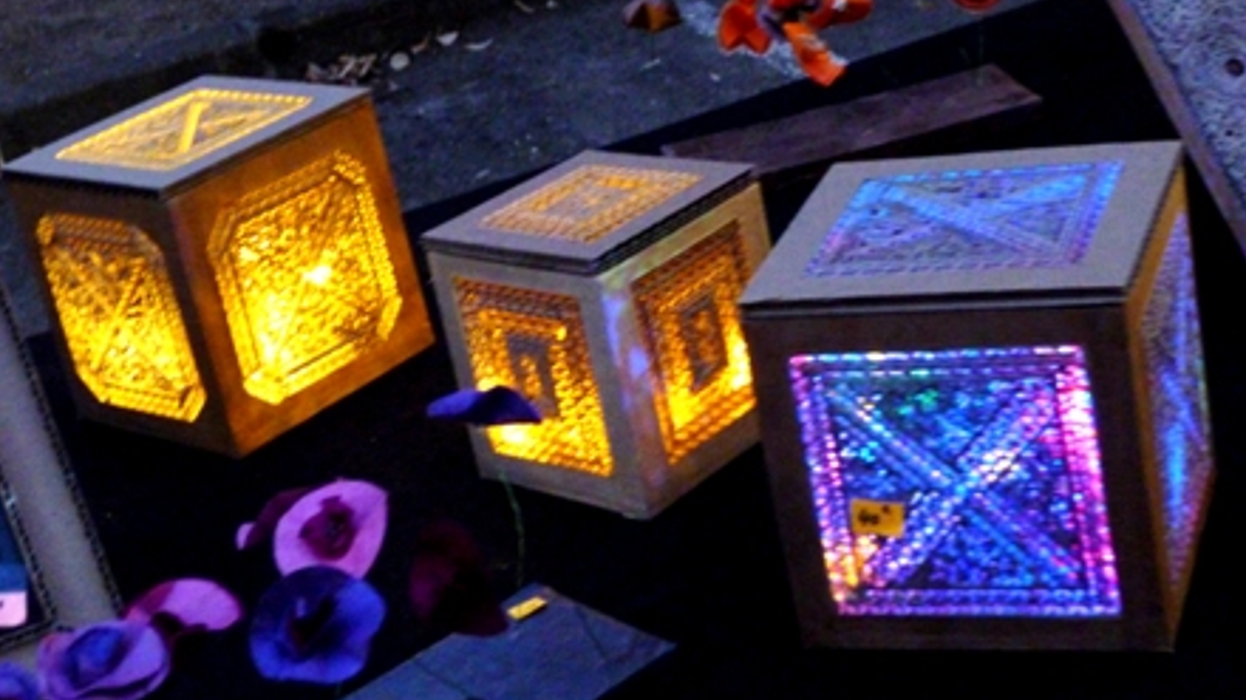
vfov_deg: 17.0
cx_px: 615
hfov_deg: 29.8
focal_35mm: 71
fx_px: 2345
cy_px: 351
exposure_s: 1/5
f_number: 4.5
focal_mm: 11.5
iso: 800
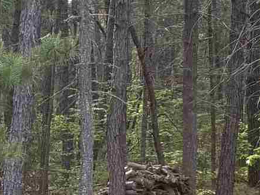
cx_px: -16
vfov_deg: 8.7
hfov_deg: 11.6
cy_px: 247
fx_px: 1261
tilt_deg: -5.4
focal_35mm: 168
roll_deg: +2.1
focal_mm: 6.76
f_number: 1.78
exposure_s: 1/299
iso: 80
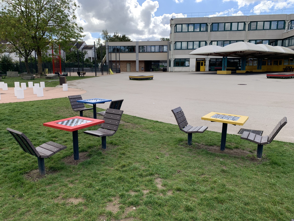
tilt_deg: -11.1
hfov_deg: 67.3
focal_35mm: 26
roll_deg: -0.2
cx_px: 147
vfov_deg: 53.1
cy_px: 110
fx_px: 221
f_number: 1.8
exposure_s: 1/954
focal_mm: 4.25
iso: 25
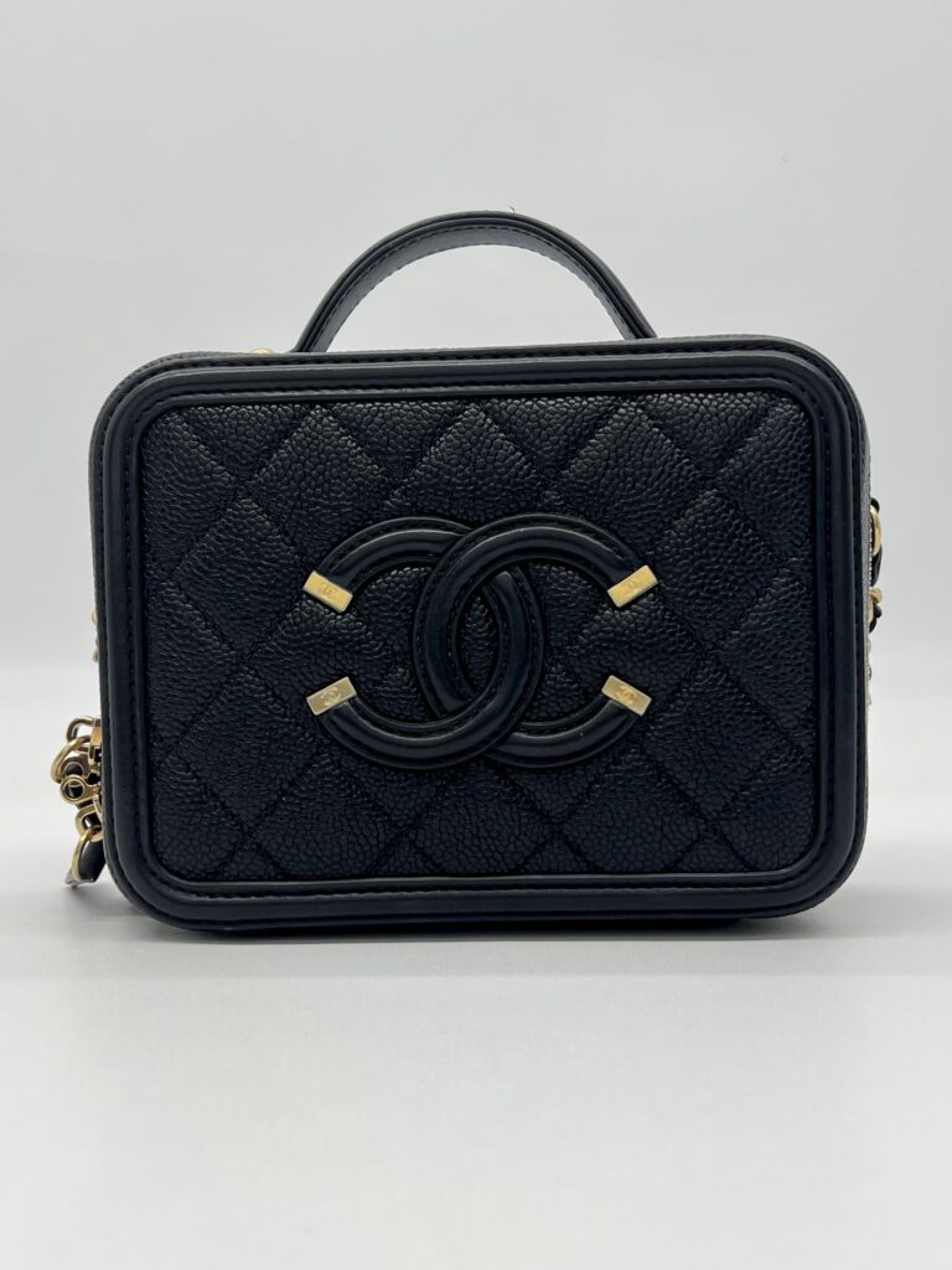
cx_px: 476
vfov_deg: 67.3
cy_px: 635
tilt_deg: -3.3
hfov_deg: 53.1
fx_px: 953
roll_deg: +0.4
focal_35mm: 26
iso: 40
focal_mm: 5.7
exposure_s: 1/190
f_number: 1.5
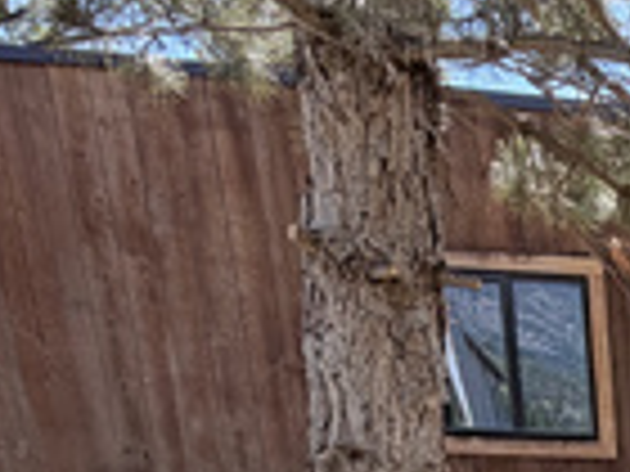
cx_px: 1048
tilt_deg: -17.0
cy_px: 823
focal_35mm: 64
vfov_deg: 18.5
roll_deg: -1.2
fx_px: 1165
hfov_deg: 22.2
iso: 50
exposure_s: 1/502
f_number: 2.2
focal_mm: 2.22
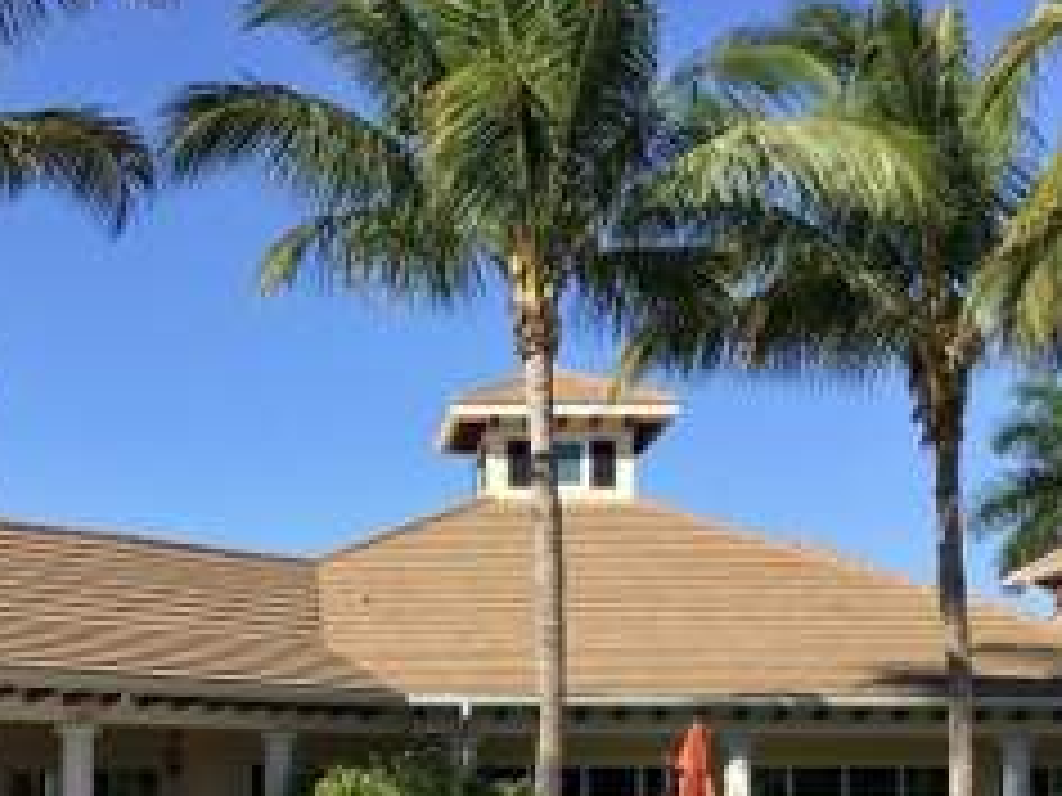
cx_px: 405
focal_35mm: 63
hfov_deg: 30.6
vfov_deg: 22.6
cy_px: 747
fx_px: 1933
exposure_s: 1/1253
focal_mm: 3.3
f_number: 2.4
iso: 25
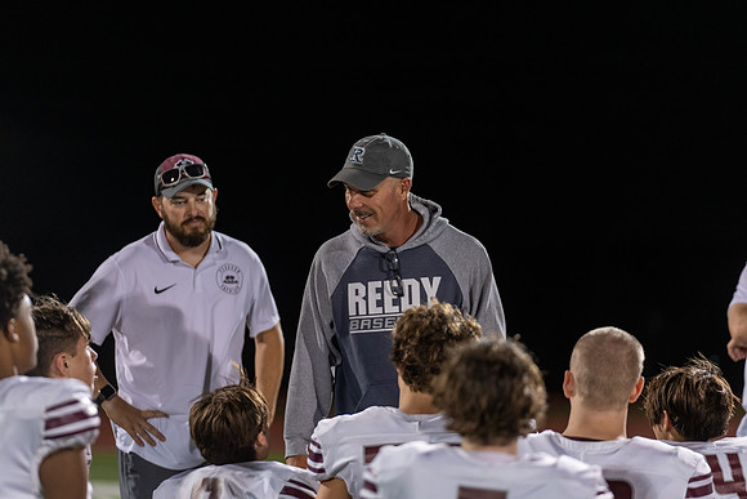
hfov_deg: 12.2
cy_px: 250
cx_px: 374
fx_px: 3487
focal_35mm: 168
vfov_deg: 8.2
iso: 2000
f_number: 2.8
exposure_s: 1/320
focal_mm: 168
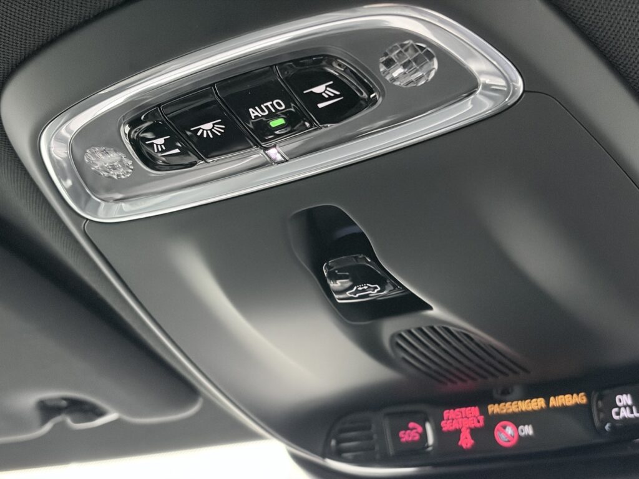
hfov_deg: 36.8
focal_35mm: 52
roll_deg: -3.8
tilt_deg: +27.9
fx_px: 960
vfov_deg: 28.0
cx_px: 320
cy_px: 240
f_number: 1.6
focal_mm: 5.96
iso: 500
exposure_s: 1/20
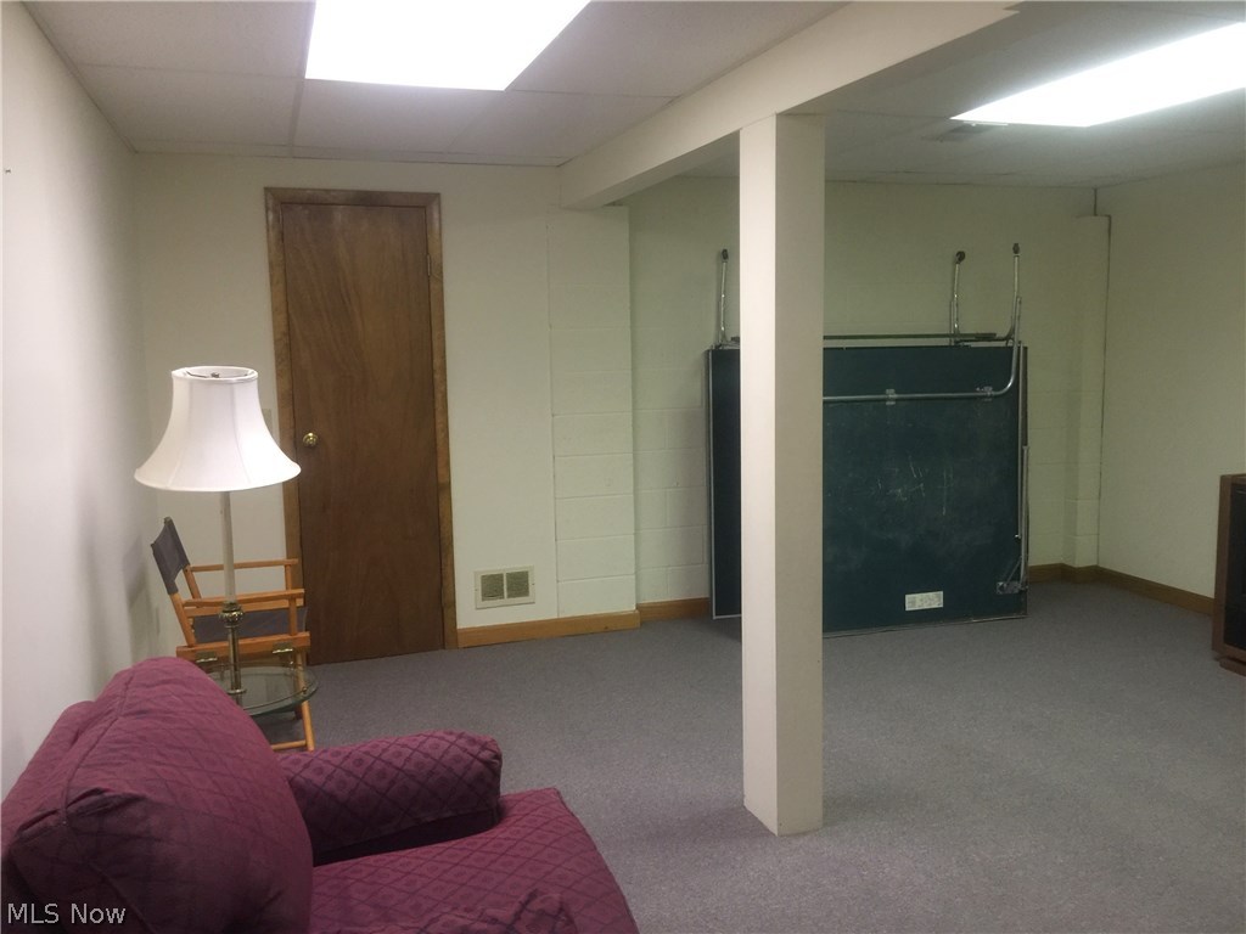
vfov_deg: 48.2
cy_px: 467
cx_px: 623
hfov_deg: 61.7
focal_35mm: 29
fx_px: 1044
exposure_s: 1/15
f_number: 2.2
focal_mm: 4.15
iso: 100
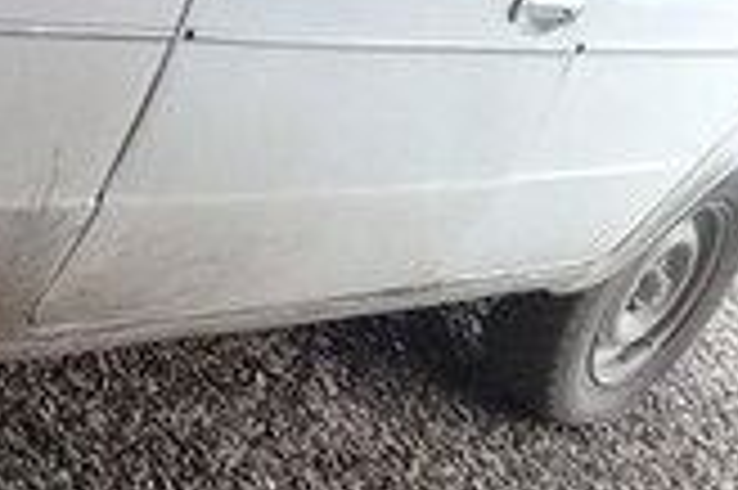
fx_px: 2662
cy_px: -178
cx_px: -122
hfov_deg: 15.3
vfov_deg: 10.3
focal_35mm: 130
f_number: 2.2
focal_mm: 3.3
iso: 80
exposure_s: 1/50
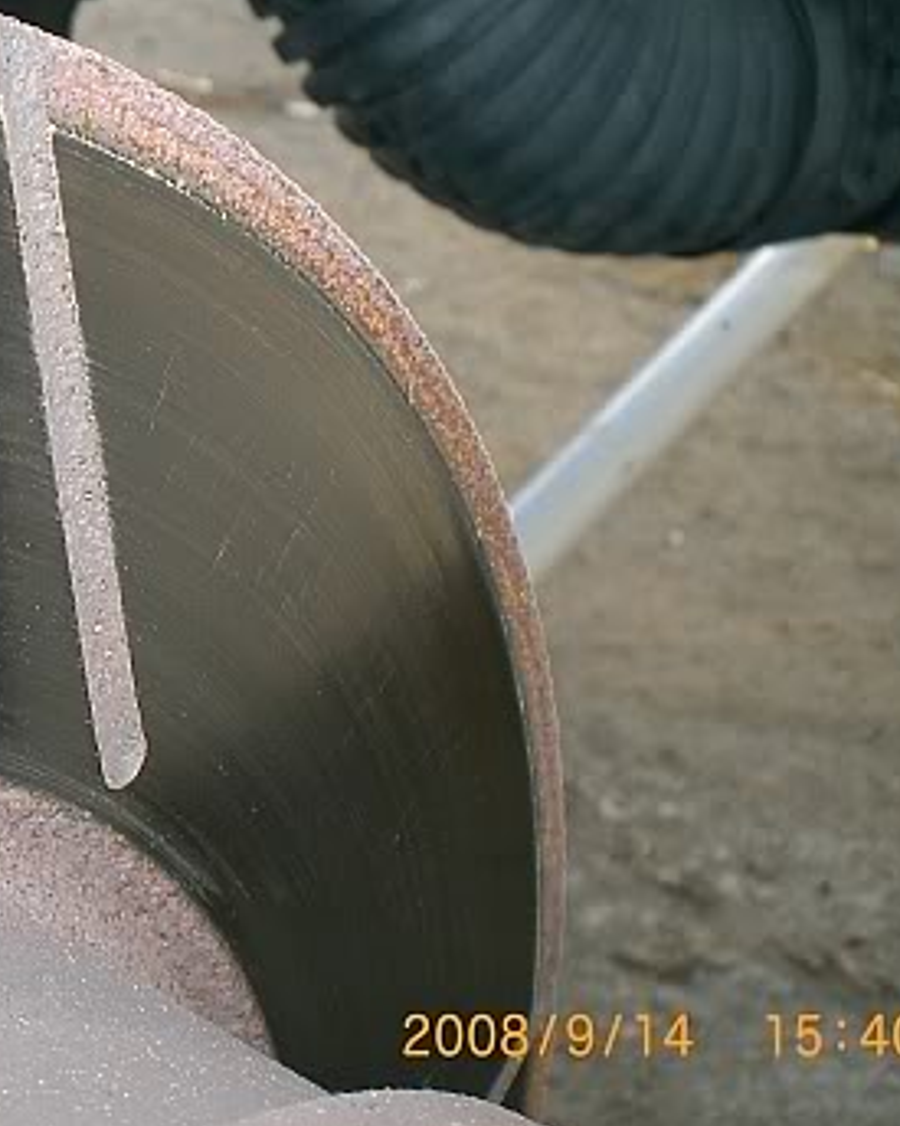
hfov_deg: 21.4
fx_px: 2298
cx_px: 3
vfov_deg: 27.4
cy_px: 409
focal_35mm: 69
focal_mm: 6.3
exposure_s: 1/60
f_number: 4.4
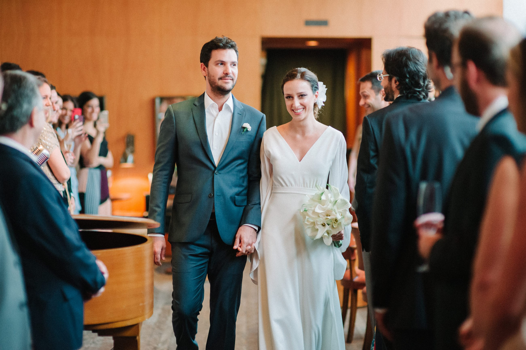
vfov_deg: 15.2
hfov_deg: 22.7
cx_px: 257
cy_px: 170
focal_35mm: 90
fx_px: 1308
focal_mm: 85
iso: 2000
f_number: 1.8
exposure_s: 1/160
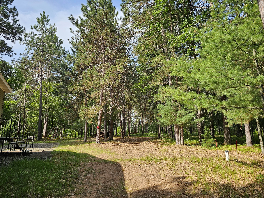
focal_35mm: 24
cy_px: 99
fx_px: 183
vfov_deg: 56.8
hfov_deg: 71.6
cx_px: 130
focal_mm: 6.3
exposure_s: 1/394
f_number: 1.7
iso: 10
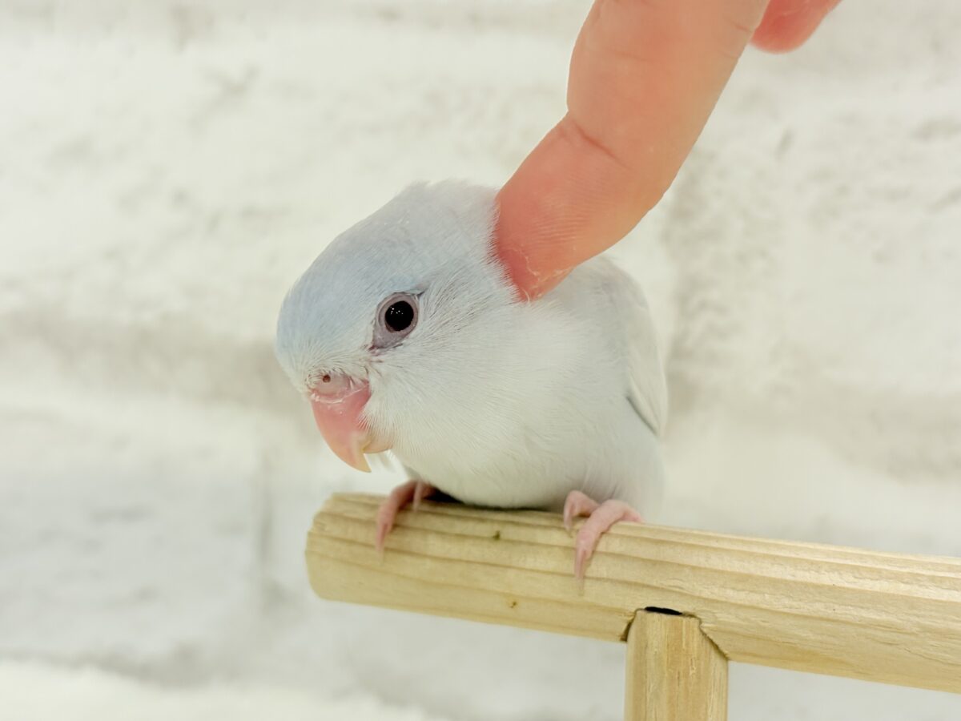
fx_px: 1444
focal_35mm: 52
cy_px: 360
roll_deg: -2.6
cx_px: 480
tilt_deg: -4.0
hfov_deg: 36.8
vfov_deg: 28.0
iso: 80
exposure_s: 1/100
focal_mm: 5.96
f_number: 1.6
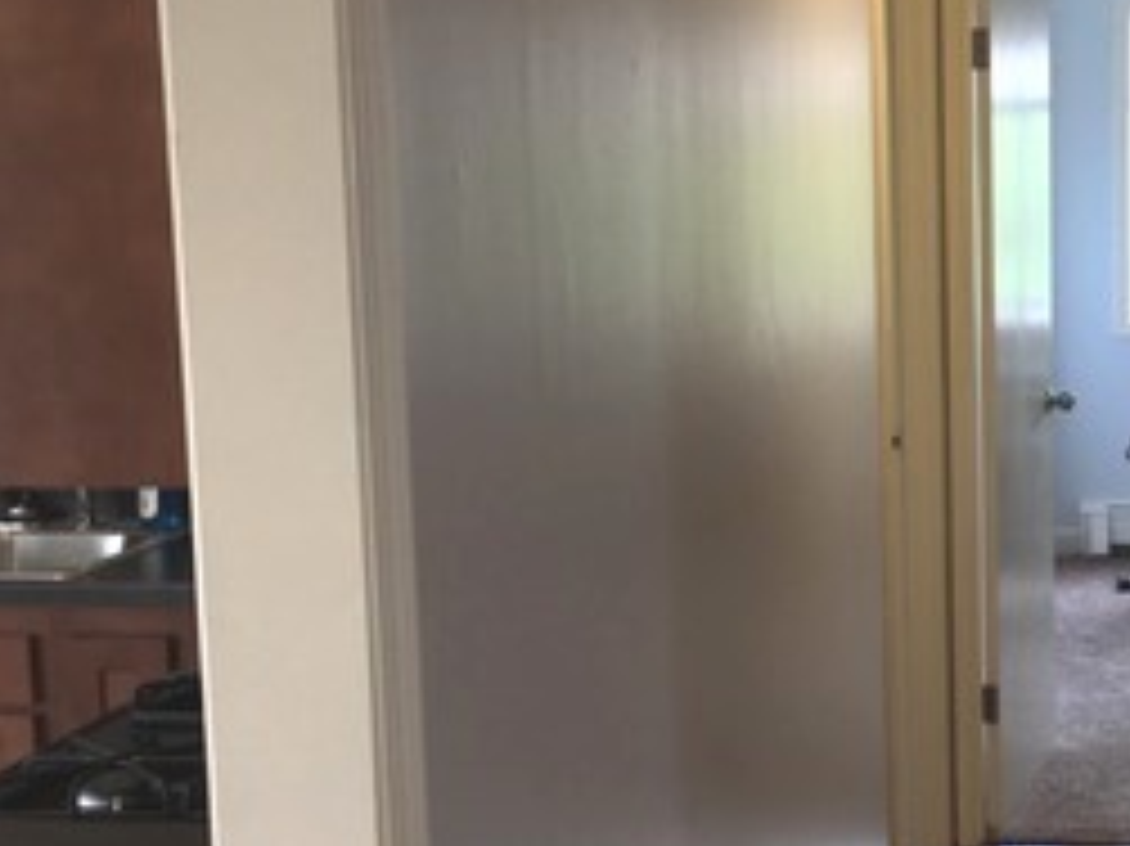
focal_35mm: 74
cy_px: 544
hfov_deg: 25.6
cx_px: 990
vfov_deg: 19.8
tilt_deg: -9.5
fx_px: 2414
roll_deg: +0.9
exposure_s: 1/30
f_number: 2.2
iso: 25
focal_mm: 4.15
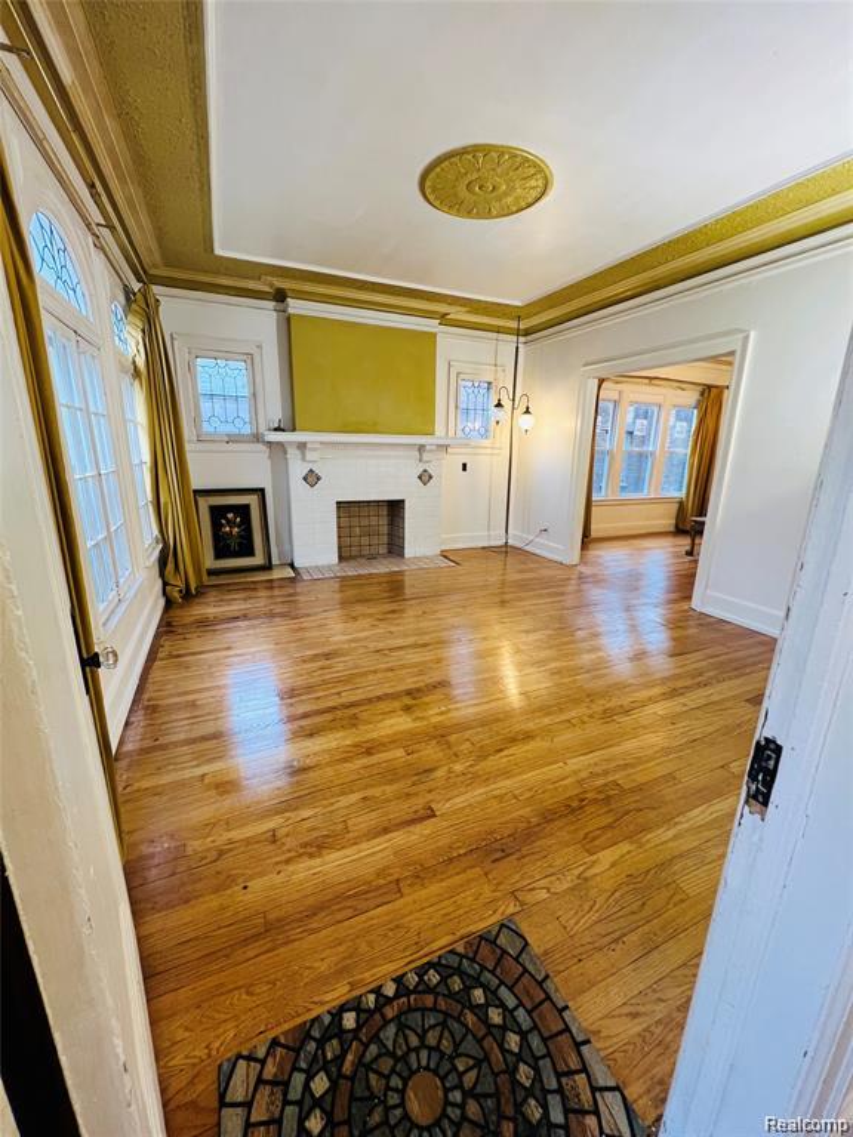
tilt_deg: -13.9
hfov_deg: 89.9
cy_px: 568
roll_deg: -1.1
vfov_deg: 106.2
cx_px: 426
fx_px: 427
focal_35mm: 13
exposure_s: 1/60
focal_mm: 1.57
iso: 125
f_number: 1.8
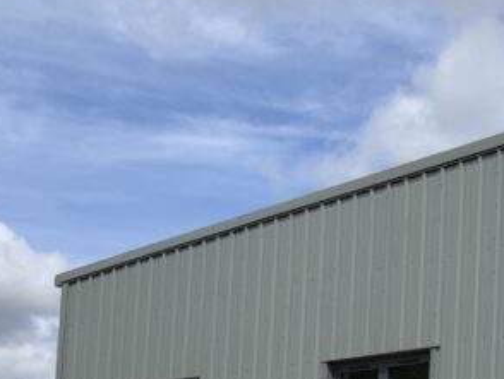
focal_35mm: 101
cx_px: 838
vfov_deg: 13.9
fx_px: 1472
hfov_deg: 16.9
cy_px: 528
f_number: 1.8
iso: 16
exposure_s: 1/2058
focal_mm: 3
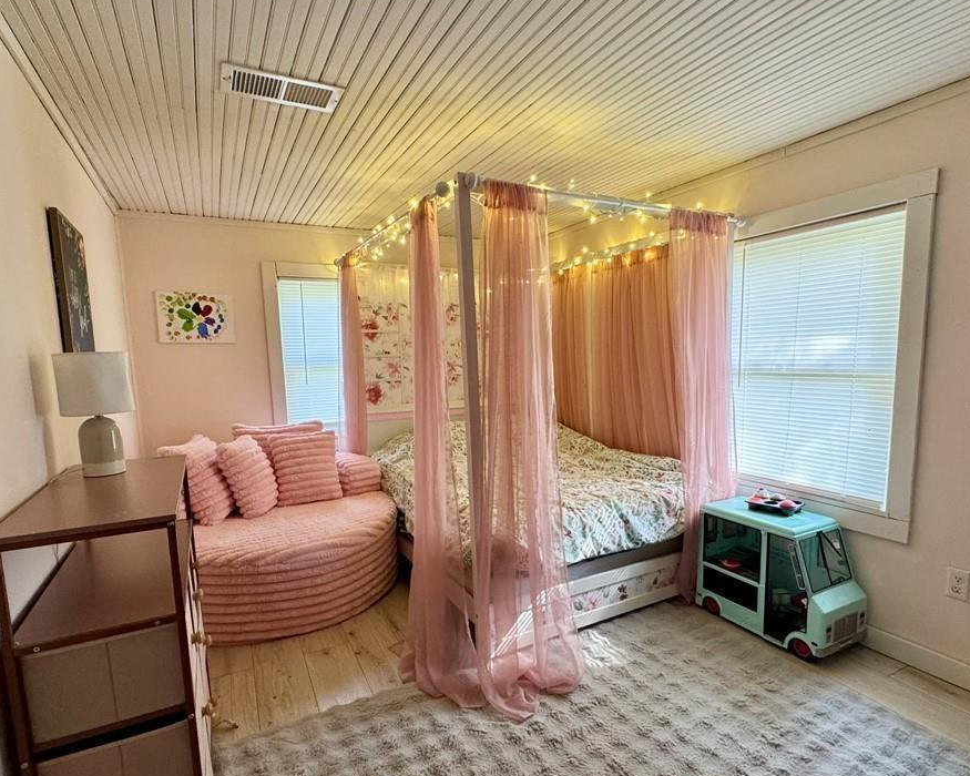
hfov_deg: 93.1
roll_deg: +0.5
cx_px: 494
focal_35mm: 16
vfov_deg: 80.4
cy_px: 392
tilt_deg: -7.3
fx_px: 459
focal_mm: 2.22
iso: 200
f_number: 2.2
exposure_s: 1/60
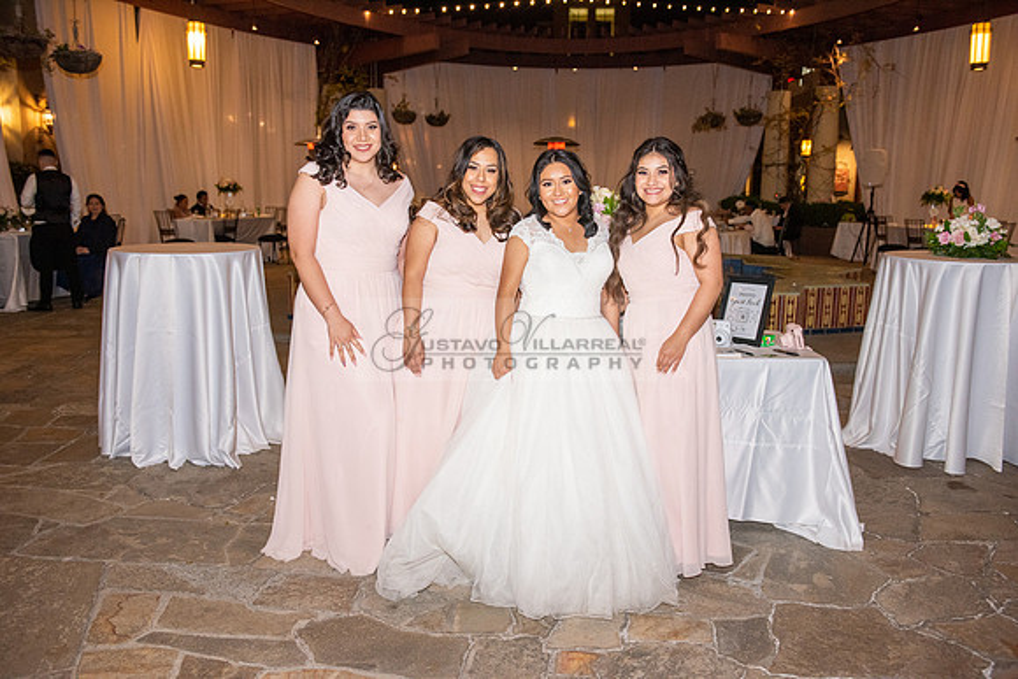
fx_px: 877
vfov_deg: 42.3
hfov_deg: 60.3
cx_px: 509
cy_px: 340
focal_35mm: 31
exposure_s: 1/160
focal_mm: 31
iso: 1600
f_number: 4
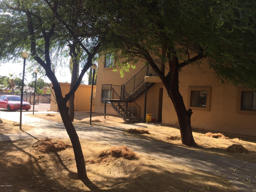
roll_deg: -2.4
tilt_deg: +2.9
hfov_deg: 61.7
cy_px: 96
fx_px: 214
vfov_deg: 48.2
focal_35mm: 29
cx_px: 128
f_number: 2.2
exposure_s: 1/527
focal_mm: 4.15
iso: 32
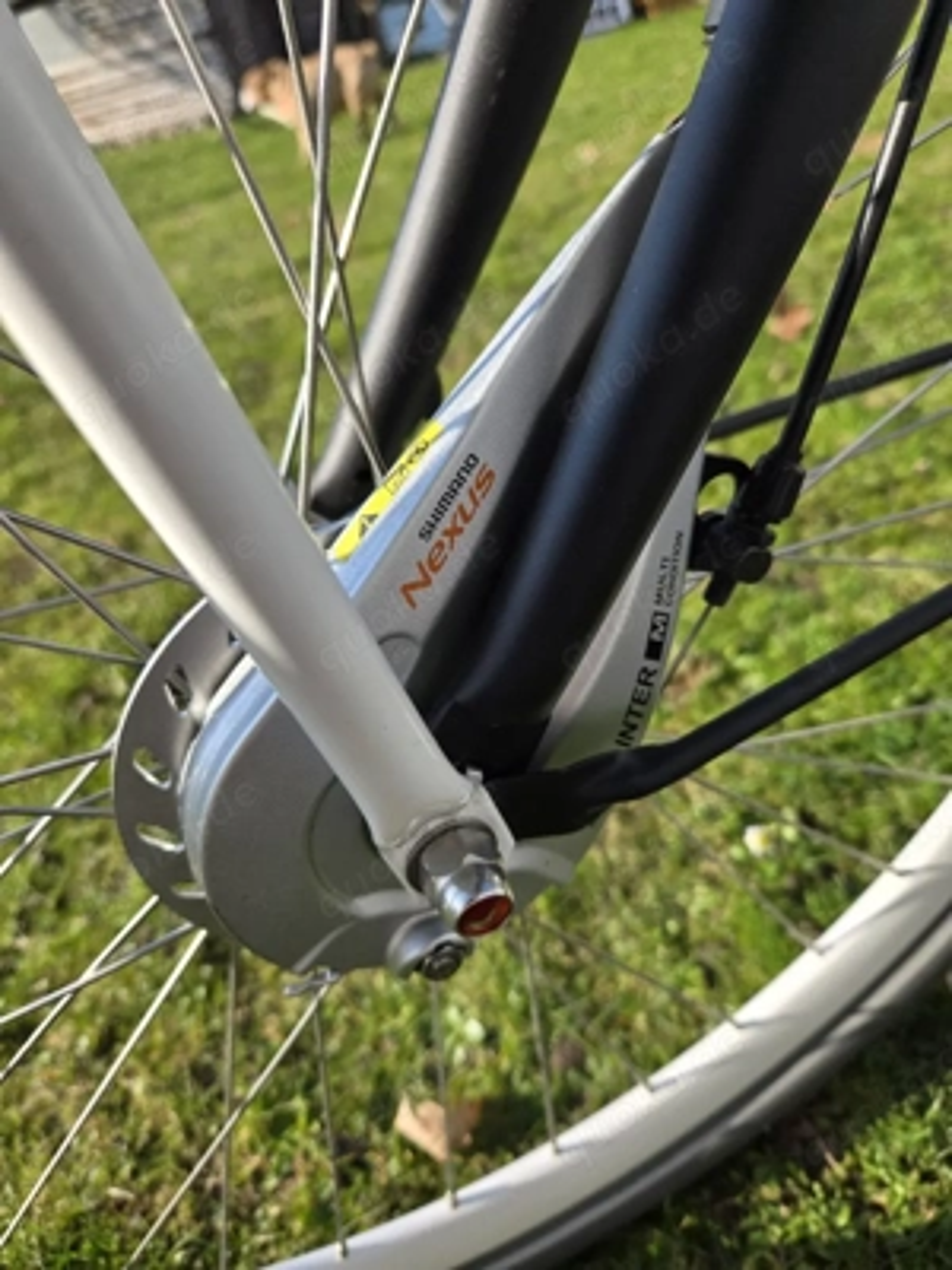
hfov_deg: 58.9
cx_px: 476
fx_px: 843
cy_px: 635
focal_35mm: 23
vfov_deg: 73.9
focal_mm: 5.4
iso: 80
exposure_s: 1/2500
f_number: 1.8
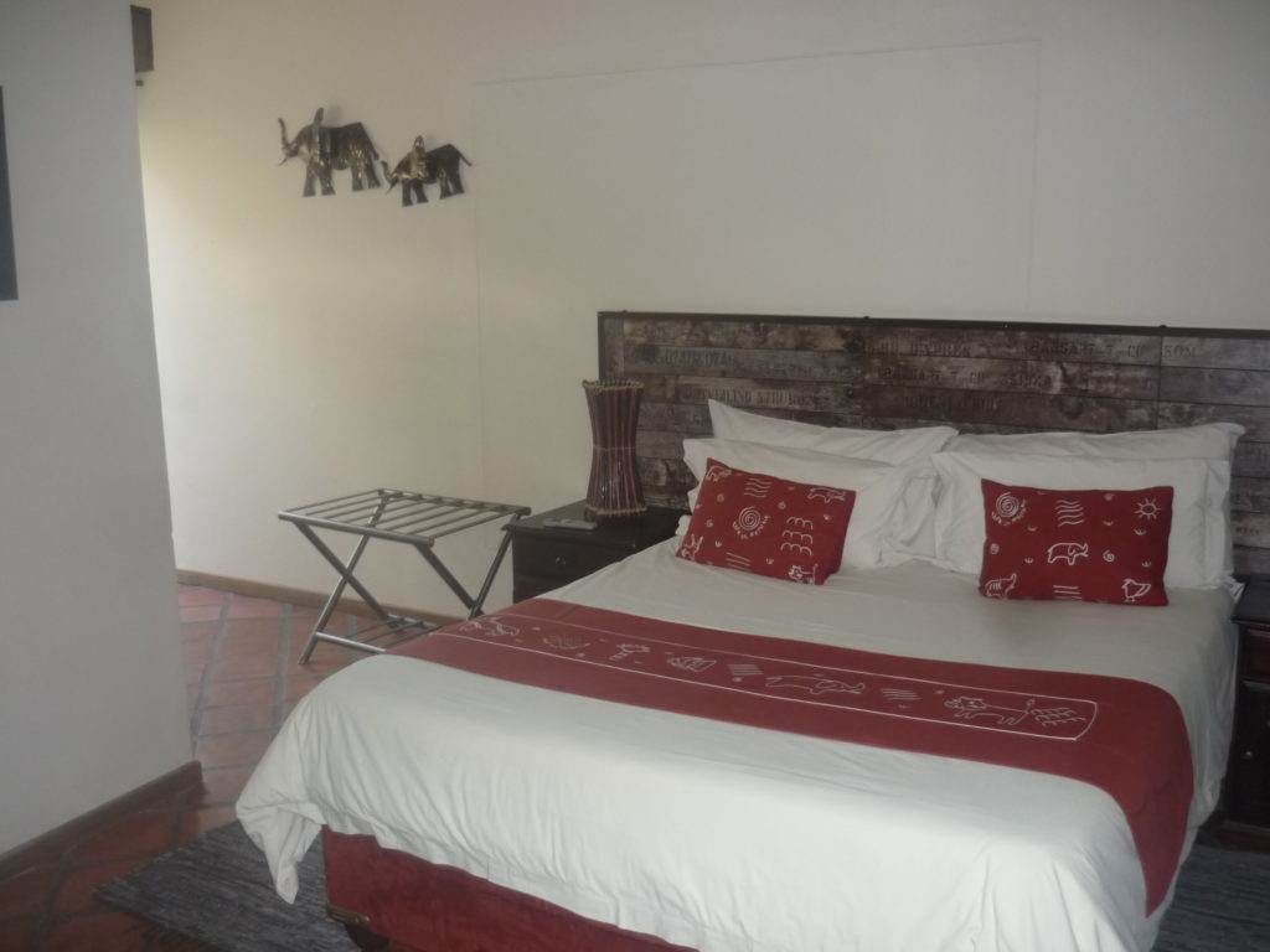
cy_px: 476
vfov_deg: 42.9
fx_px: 1211
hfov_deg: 55.4
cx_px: 635
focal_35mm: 33
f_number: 2.8
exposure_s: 1/30
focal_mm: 5.5
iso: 200
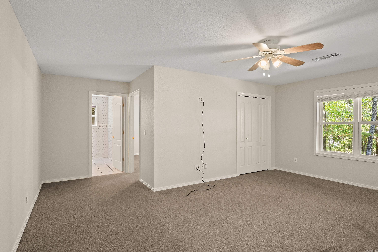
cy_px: 126
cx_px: 189
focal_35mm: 18
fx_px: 194
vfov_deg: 65.9
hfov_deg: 88.4
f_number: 8
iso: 5000
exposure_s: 1/20
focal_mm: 18.5
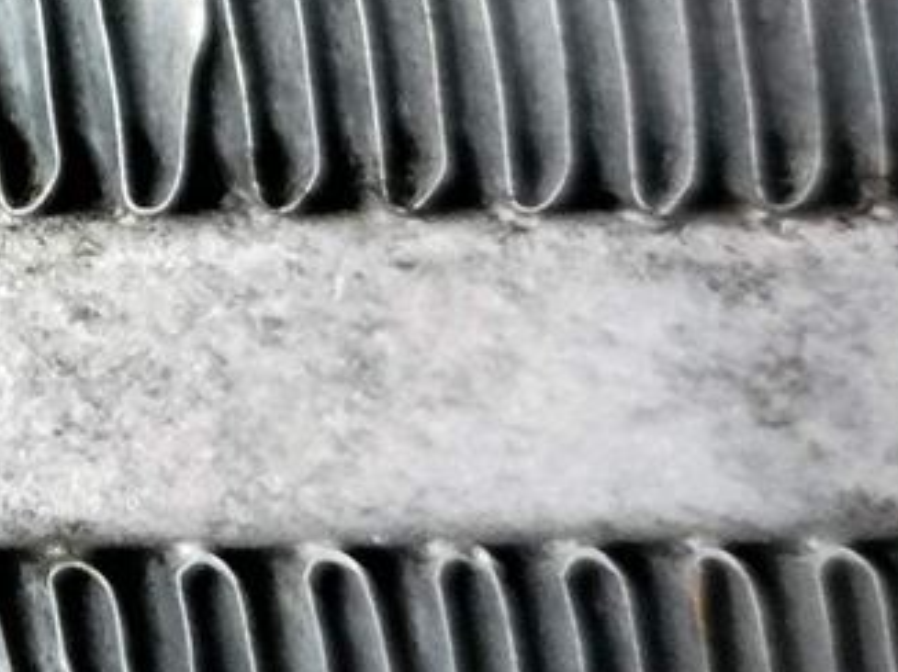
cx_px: -824
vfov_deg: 9.6
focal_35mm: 151
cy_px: -240
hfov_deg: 11.9
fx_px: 3914
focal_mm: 5.24
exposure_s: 1/25
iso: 2784
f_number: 1.7
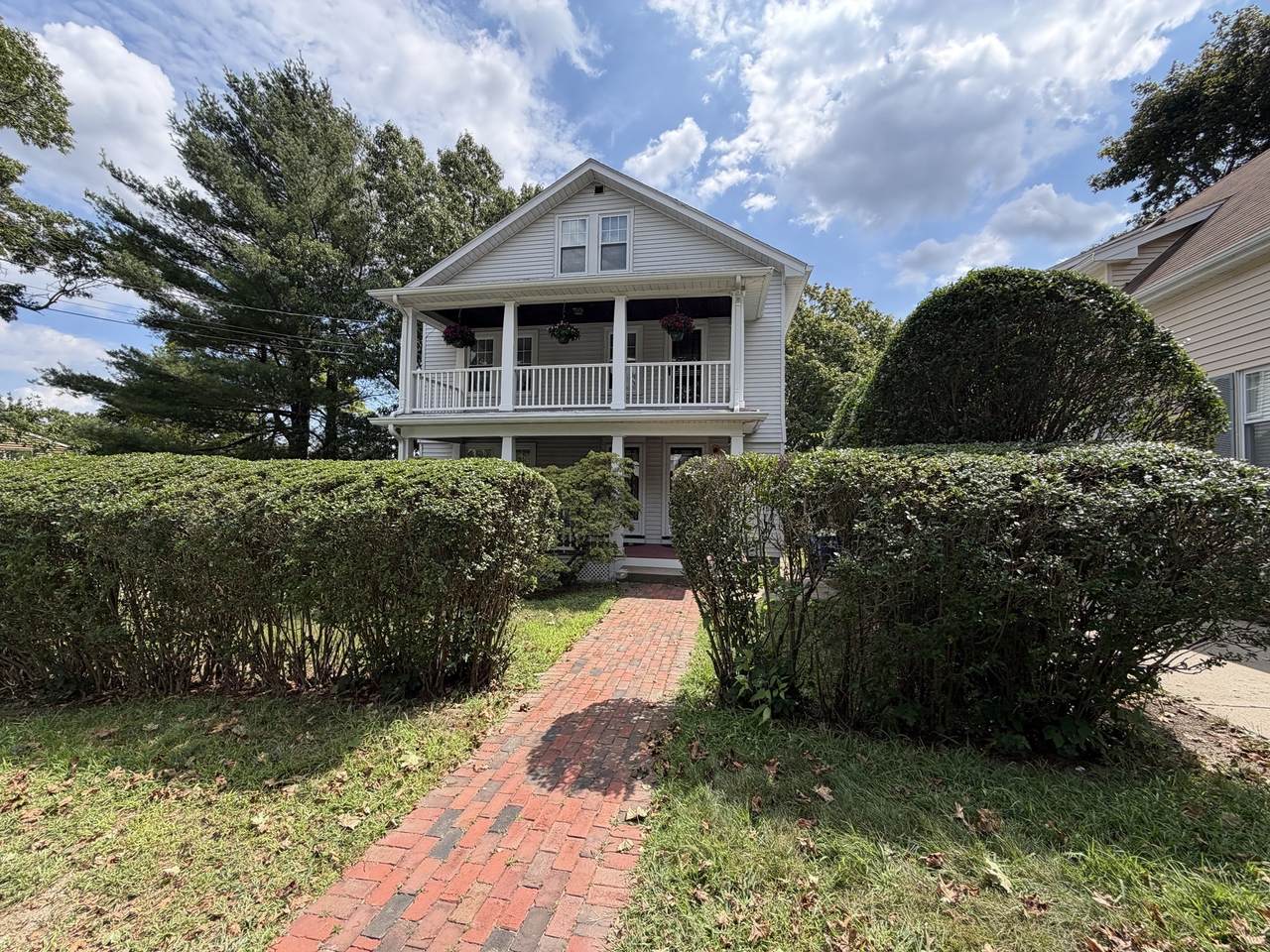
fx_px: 514
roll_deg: -0.9
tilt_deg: +2.3
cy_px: 476
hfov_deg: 102.1
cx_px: 635
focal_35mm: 14
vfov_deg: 85.7
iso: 32
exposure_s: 1/770
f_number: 2.2
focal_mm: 2.22
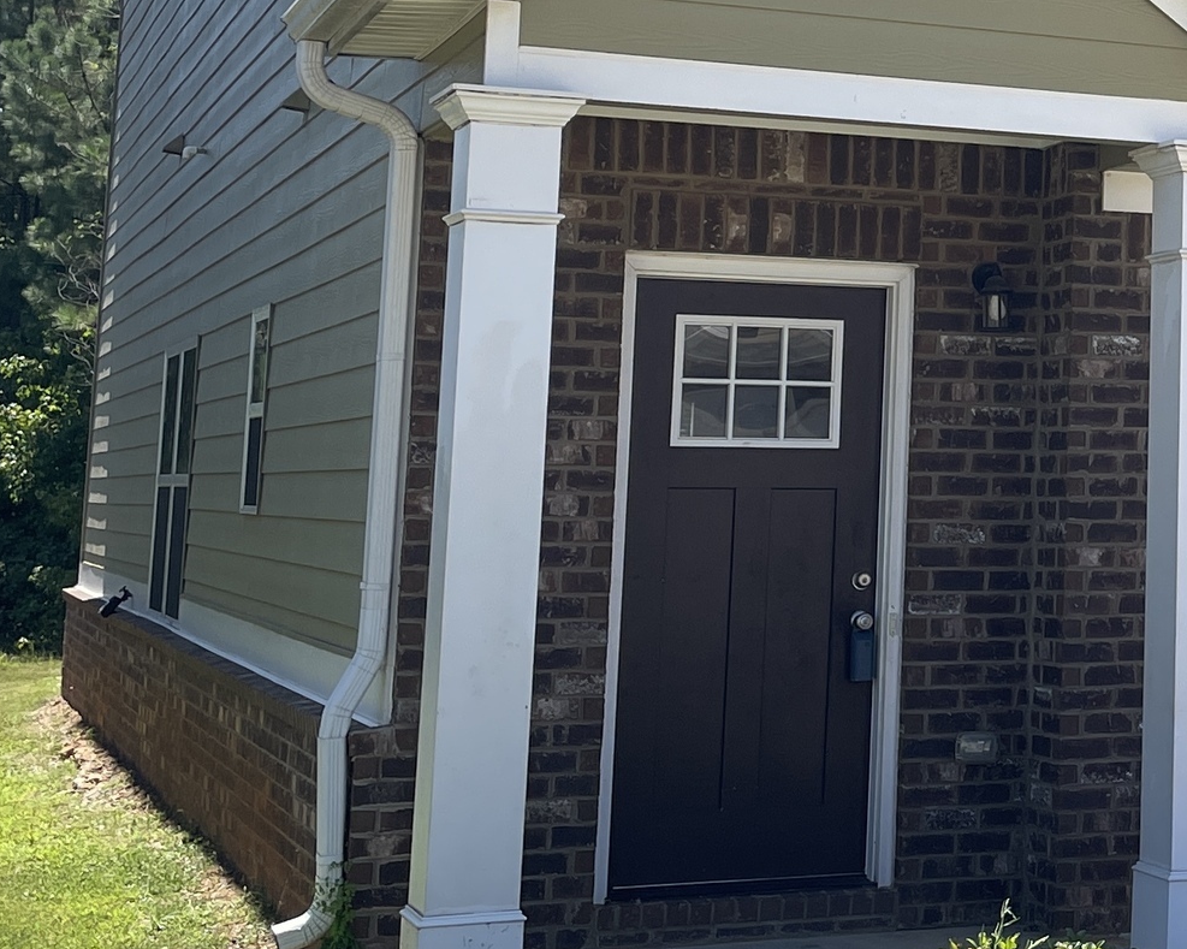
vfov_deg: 19.1
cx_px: 1360
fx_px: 2774
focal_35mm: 79
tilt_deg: +8.6
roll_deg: -0.9
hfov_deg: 22.5
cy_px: 113
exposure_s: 1/1667
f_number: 1.6
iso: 32
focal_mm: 4.2
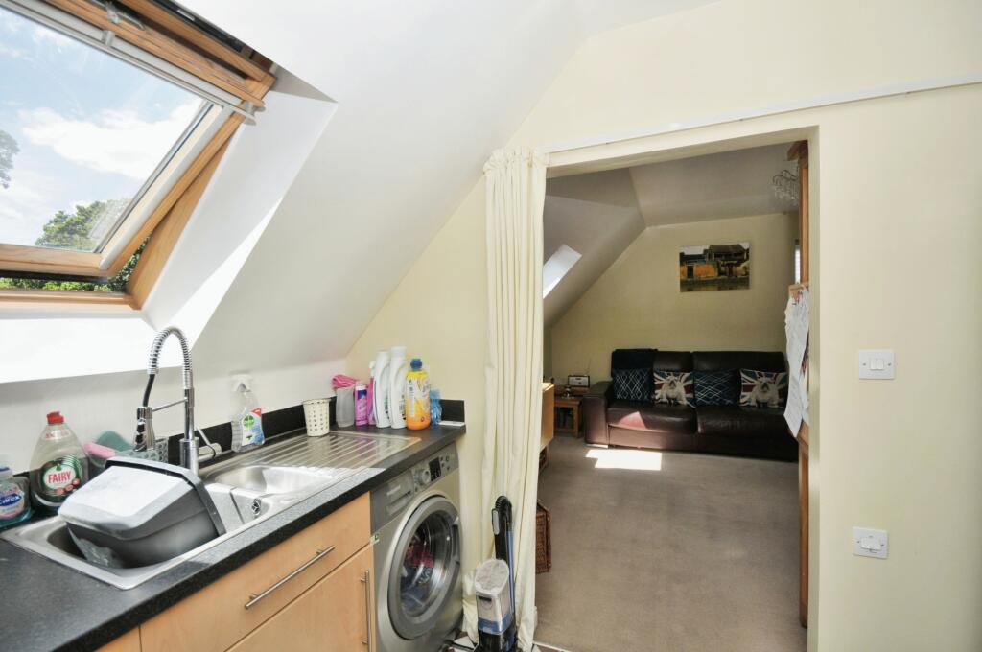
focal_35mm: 15
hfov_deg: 100.5
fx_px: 409
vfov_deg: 77.2
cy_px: 326
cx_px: 491
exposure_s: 1/200
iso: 200
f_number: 7.1
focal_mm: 10
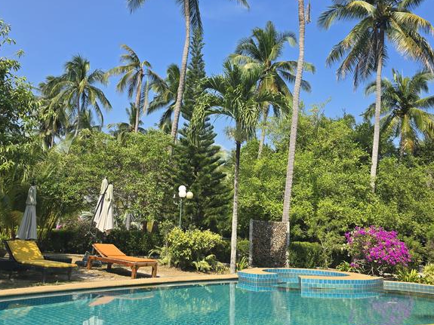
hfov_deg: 56.8
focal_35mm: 32
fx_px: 401
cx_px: 223
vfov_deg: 44.1
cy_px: 150
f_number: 1.7
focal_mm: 6.3
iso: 12
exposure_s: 1/633
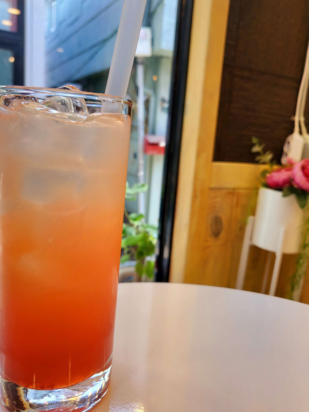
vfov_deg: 67.3
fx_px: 310
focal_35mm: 26
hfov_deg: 53.1
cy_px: 206
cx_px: 154
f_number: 1.8
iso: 50
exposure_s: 1/156
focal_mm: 4.25
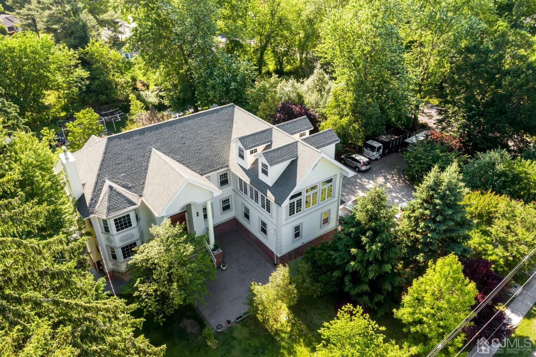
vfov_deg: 46.4
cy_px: 178
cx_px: 268
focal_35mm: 28
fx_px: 417
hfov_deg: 65.5
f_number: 5
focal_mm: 10.26
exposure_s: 1/80
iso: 100
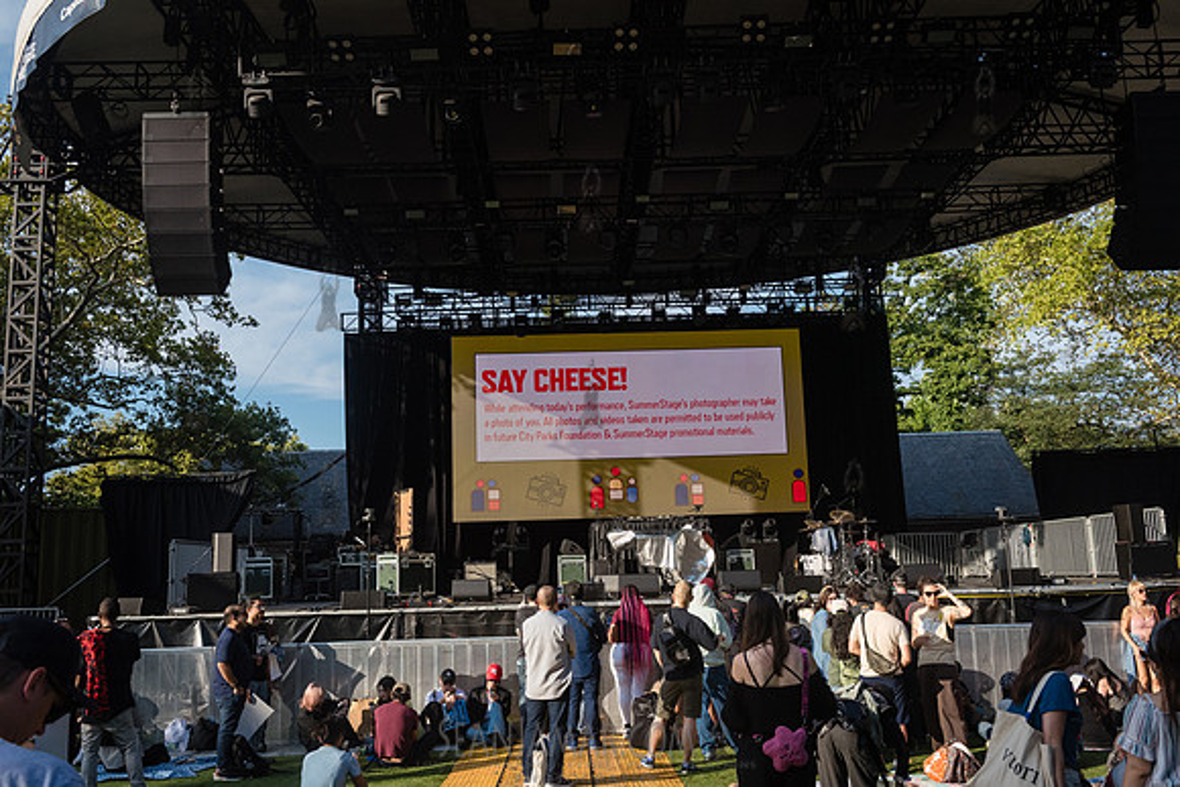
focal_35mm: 32
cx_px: 590
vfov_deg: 41.1
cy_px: 394
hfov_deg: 58.7
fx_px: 1049
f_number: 5.6
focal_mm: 32
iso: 2000
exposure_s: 1/4000
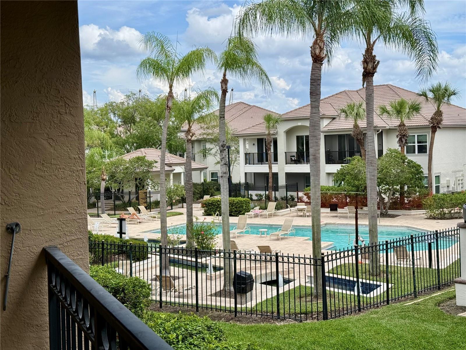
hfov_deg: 39.7
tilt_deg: -1.2
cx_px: 233
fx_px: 646
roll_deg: +1.2
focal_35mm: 48
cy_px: 175
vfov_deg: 30.3
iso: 64
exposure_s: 1/3096
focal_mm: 6.76
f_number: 1.78
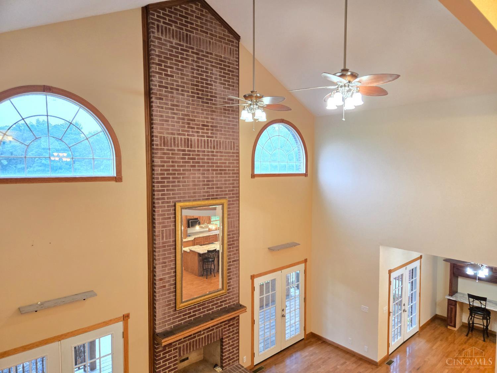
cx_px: 248
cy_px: 186
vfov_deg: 58.9
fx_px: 330
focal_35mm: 23
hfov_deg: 73.9
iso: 500
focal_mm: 5.4
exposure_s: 1/120
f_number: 1.8
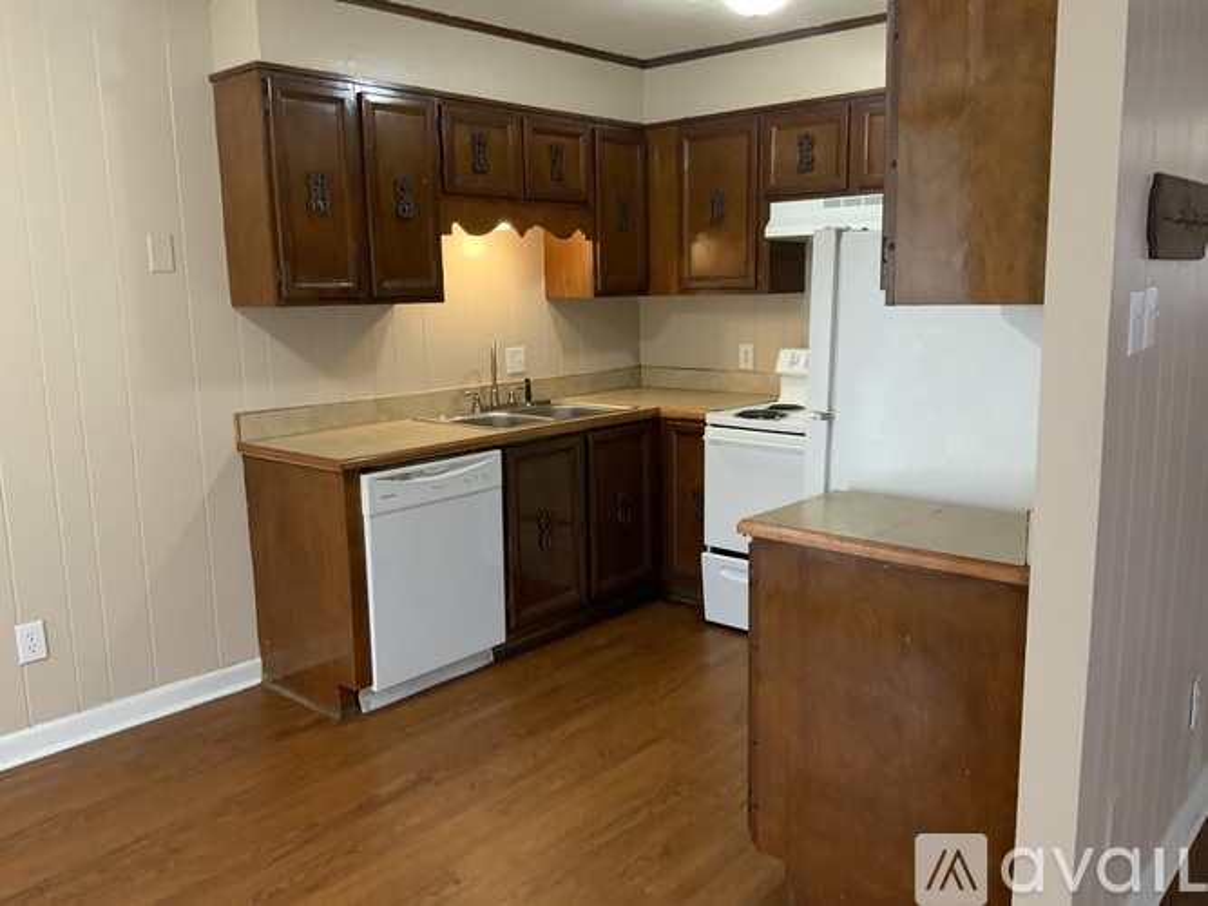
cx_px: 604
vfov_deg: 48.2
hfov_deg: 61.7
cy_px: 453
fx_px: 1012
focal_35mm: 29
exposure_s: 1/60
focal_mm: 3
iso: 250
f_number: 1.8
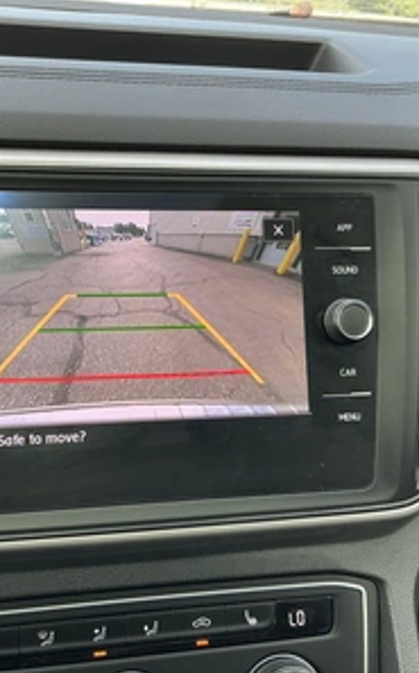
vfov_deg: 49.3
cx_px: 118
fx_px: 733
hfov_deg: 31.5
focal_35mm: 40
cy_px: 338
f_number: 1.8
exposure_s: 1/122
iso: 40
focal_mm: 3
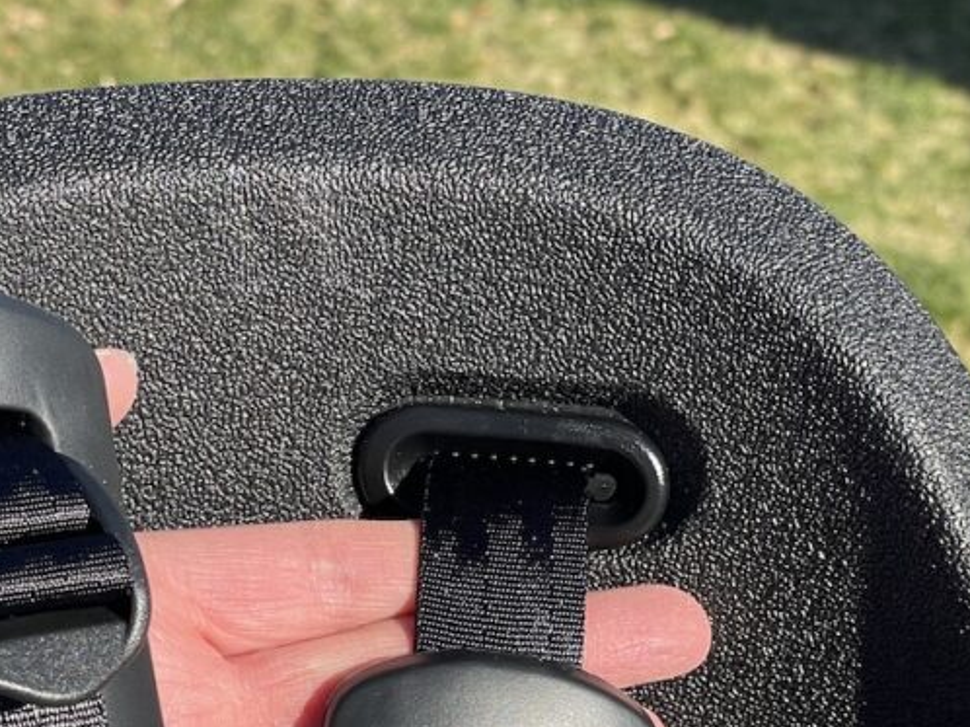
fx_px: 2997
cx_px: 337
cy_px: 702
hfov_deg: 18.3
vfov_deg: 13.7
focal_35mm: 107
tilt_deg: -28.2
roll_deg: +5.5
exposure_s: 1/799
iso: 25
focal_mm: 6
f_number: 2
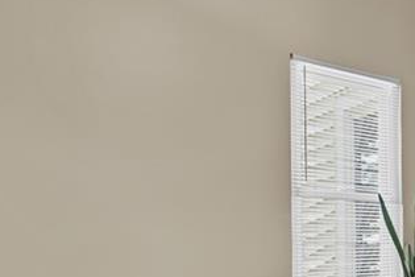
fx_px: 599
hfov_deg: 30.2
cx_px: 541
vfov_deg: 24.5
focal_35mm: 52
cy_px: 293
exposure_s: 1/5
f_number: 7.1
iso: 1000
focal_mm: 16
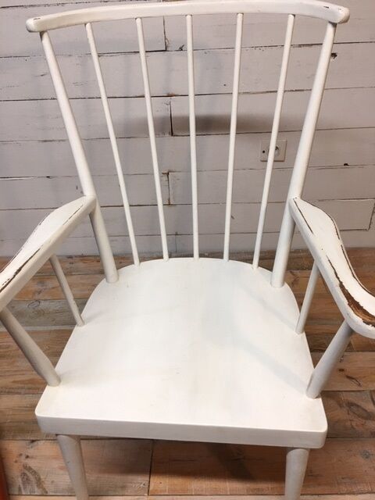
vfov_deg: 61.7
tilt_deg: -34.1
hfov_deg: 48.2
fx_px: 419
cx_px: 188
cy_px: 250
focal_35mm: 29
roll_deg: +0.8
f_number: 2.2
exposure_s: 1/33
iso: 40
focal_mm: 4.15
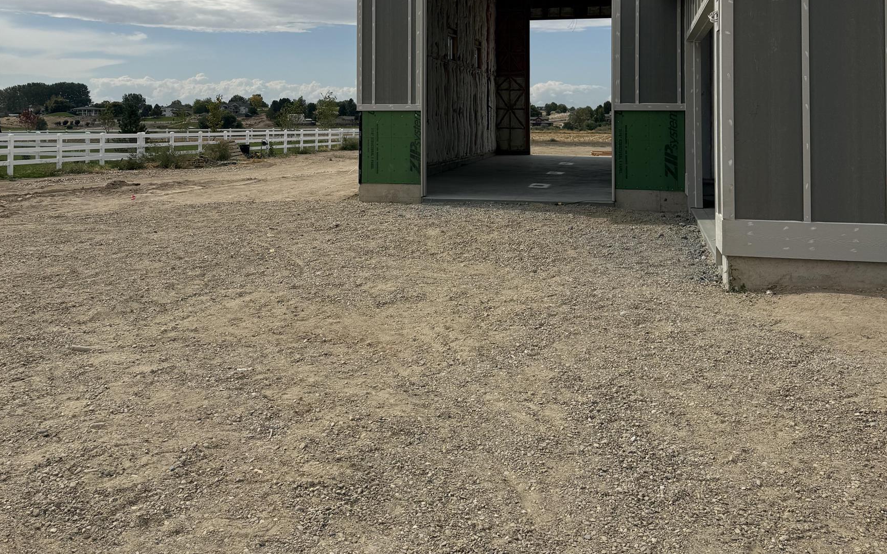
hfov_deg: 56.7
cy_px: 95
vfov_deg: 35.8
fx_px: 822
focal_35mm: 34
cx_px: 443
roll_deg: +0.9
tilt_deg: +2.4
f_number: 1.78
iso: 80
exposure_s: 1/9091
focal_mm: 6.76
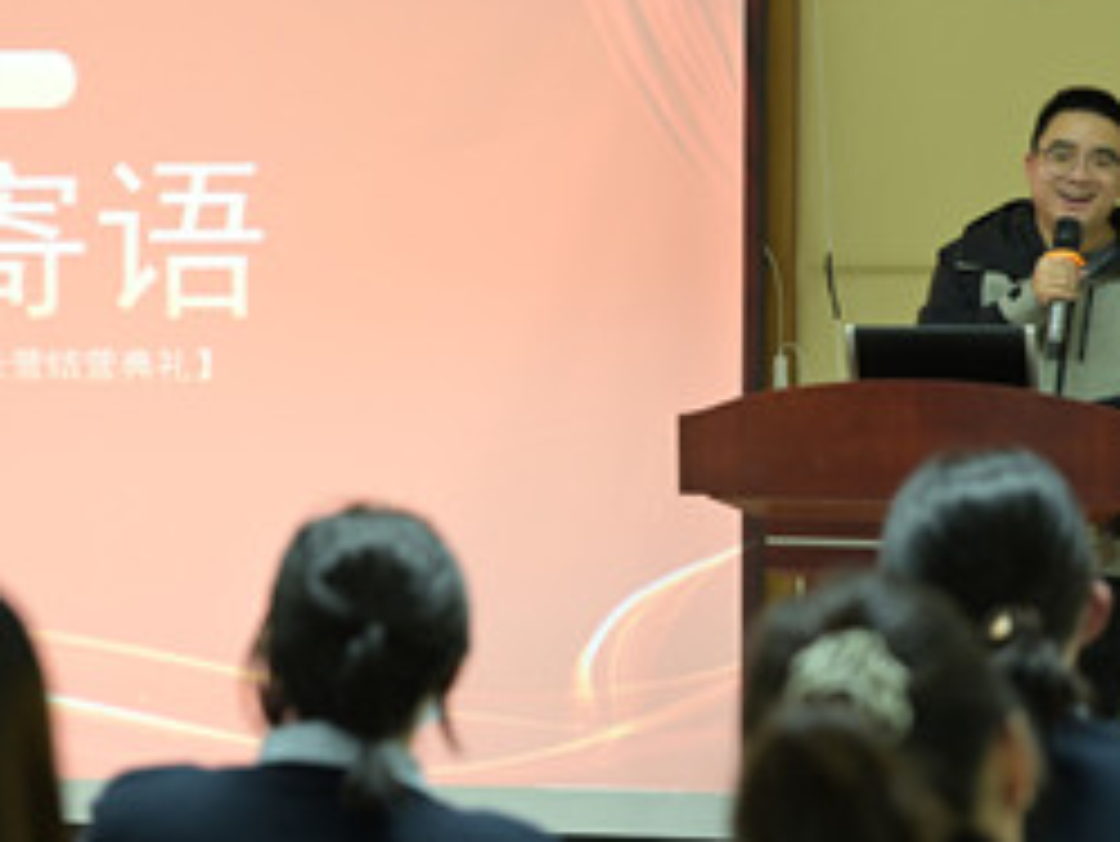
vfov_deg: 11.0
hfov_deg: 14.6
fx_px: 4370
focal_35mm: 135
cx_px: 292
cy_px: 333
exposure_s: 1/100
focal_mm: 70
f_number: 2.8
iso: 2000
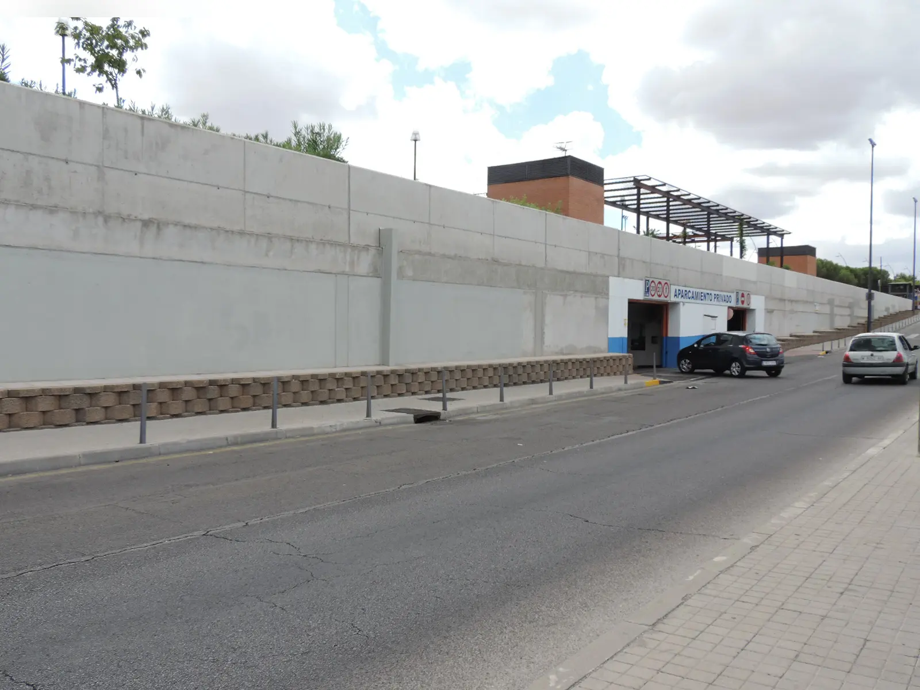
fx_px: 797
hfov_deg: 60.0
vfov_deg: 46.8
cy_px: 345
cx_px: 460
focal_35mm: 30
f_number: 3.1
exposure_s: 1/800
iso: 80
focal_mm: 5.3
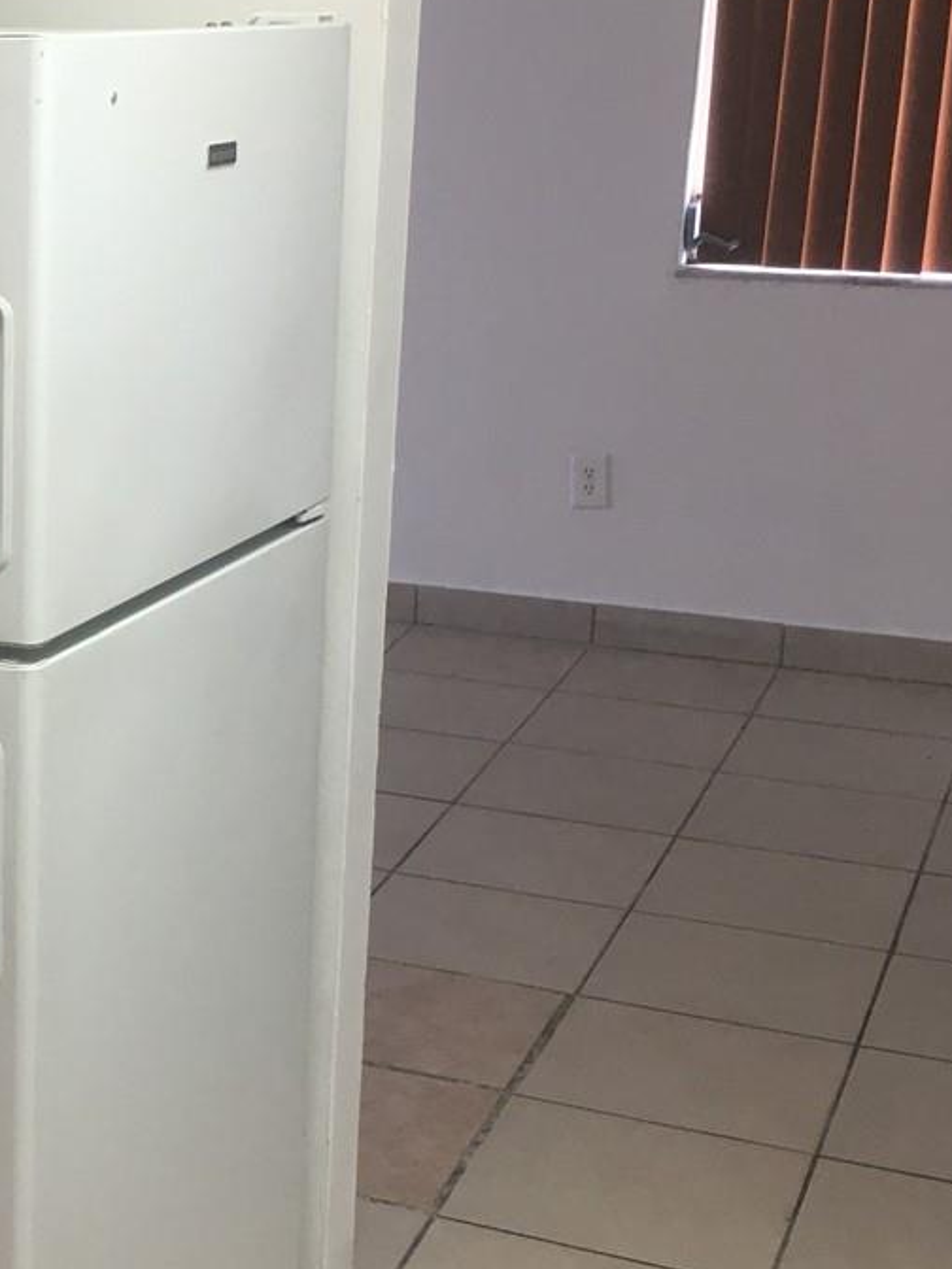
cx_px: -168
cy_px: 623
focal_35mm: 69
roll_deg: +1.0
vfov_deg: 28.2
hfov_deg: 20.1
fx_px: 2530
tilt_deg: -13.6
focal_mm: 4.15
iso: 64
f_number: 2.2
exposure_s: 1/30
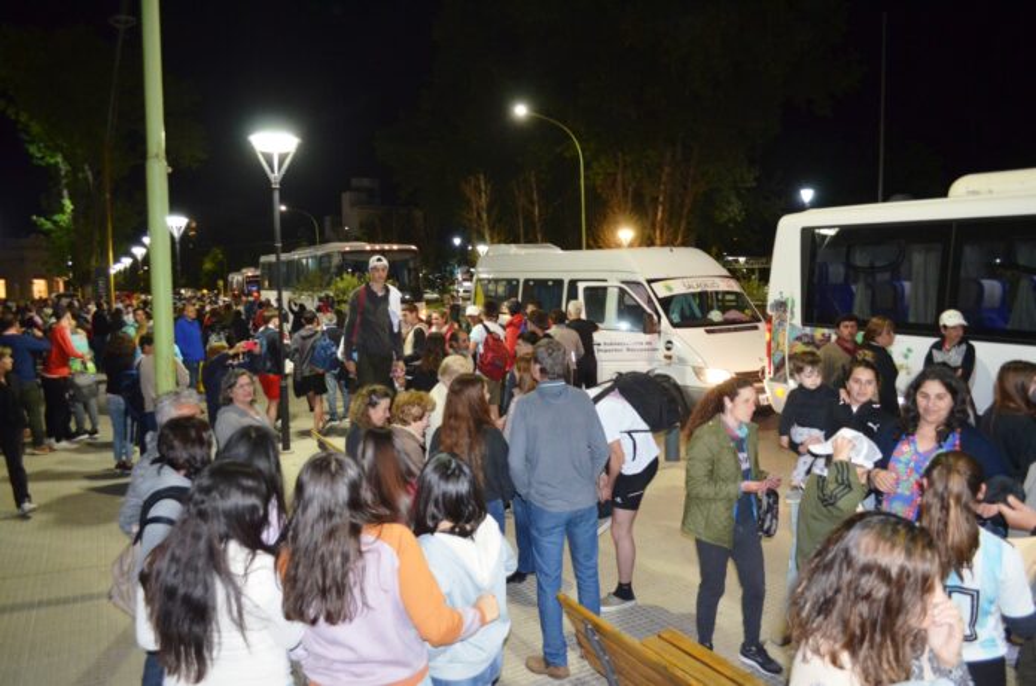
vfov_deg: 47.7
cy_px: 343
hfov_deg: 67.5
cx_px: 518
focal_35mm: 27
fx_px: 775
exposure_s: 1/60
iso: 1800
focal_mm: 18
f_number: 3.5
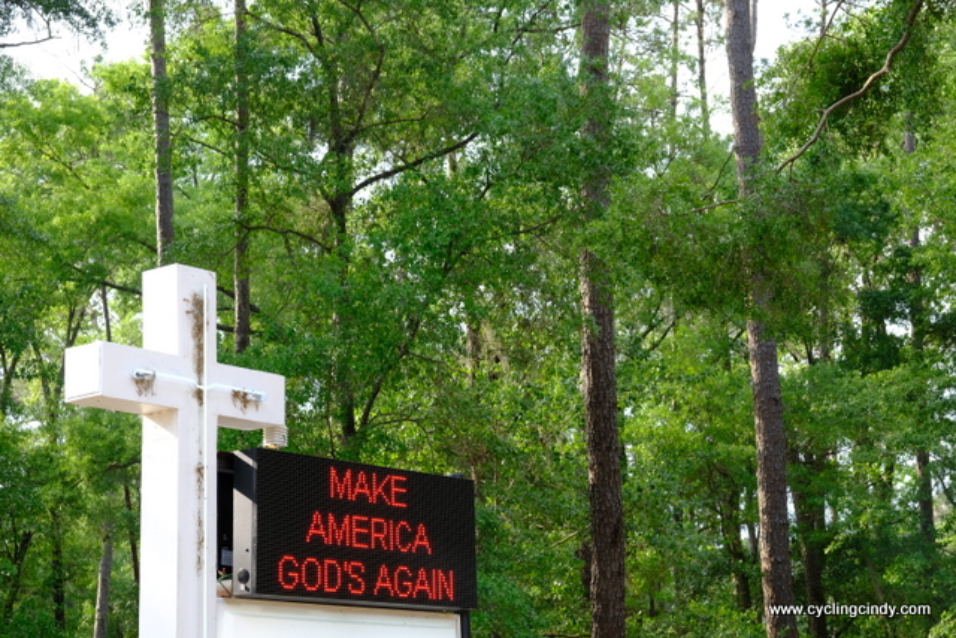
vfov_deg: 20.3
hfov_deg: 30.1
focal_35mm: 67
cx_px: 478
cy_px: 319
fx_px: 1780
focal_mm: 44.4
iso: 200
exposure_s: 1/30
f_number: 10
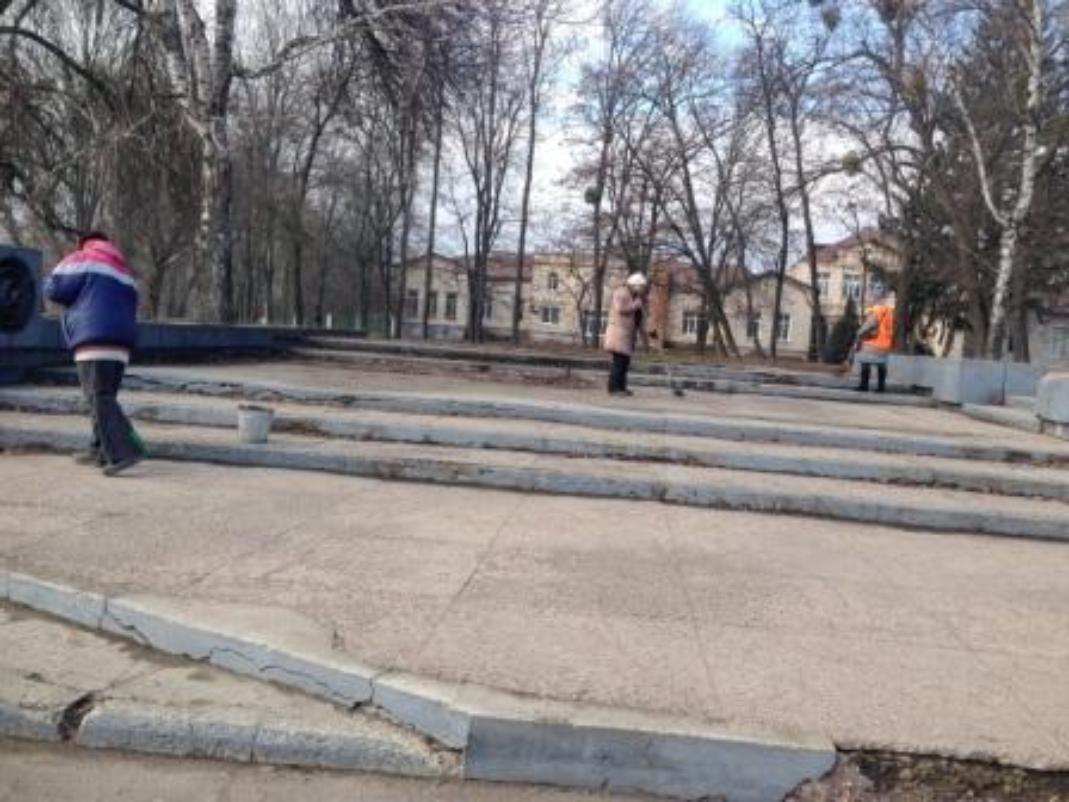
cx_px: 534
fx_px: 1019
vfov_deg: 42.9
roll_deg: -3.7
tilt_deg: -4.6
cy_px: 401
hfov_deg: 55.4
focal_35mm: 33
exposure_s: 1/497
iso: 50
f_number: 2.4
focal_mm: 4.12
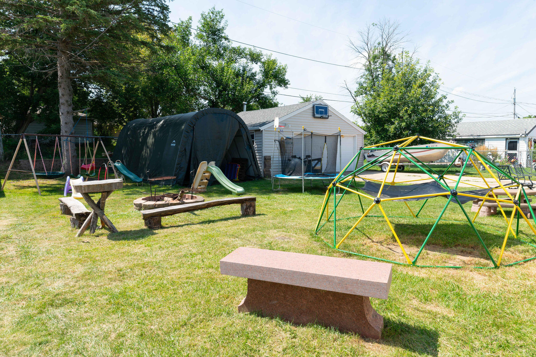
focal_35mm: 24
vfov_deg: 53.2
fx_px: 357
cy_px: 178
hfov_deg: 73.7
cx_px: 268
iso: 100
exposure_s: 1/100
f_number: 13
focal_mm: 24
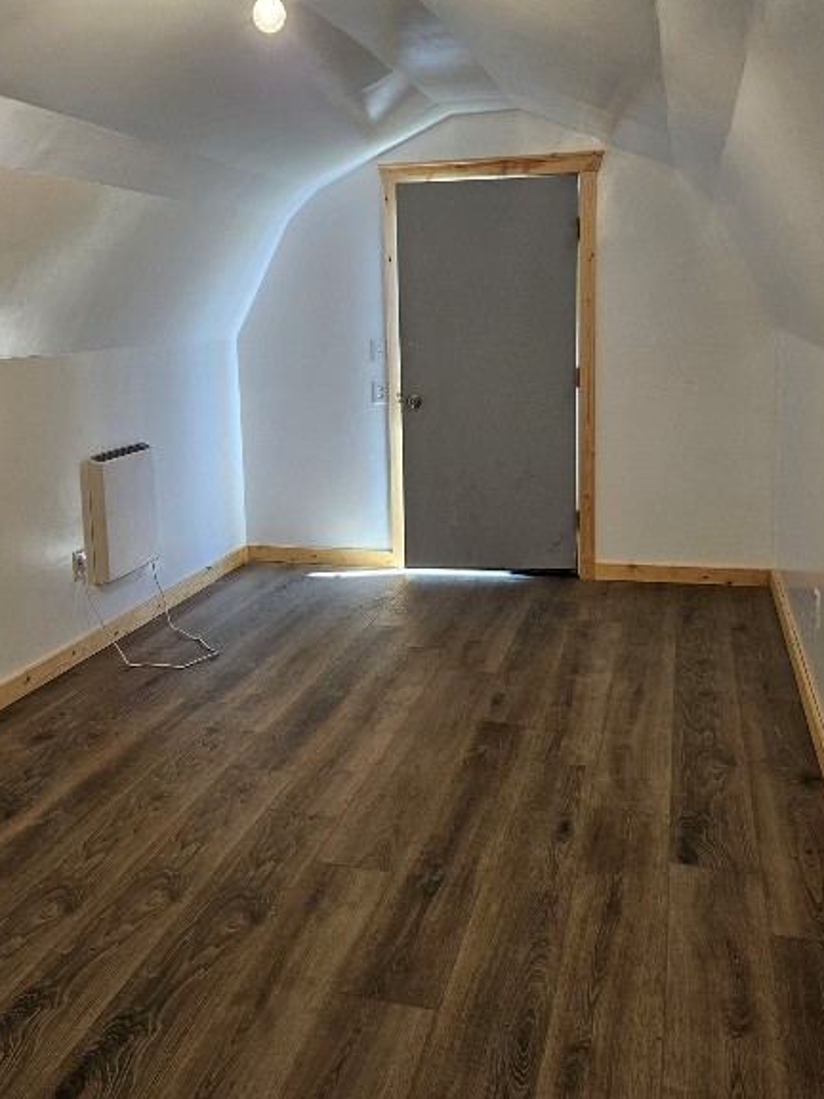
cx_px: 378
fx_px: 1016
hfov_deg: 44.1
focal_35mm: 32
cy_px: 460
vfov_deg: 56.5
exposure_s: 1/120
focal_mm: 5
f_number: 1.8
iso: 80
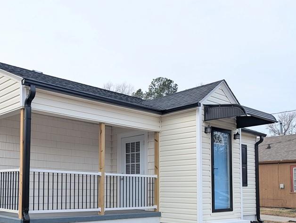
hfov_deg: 46.5
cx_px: 82
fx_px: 334
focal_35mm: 39
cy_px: 173
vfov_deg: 35.9
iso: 48
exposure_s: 1/1133
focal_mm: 6.81
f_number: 1.85
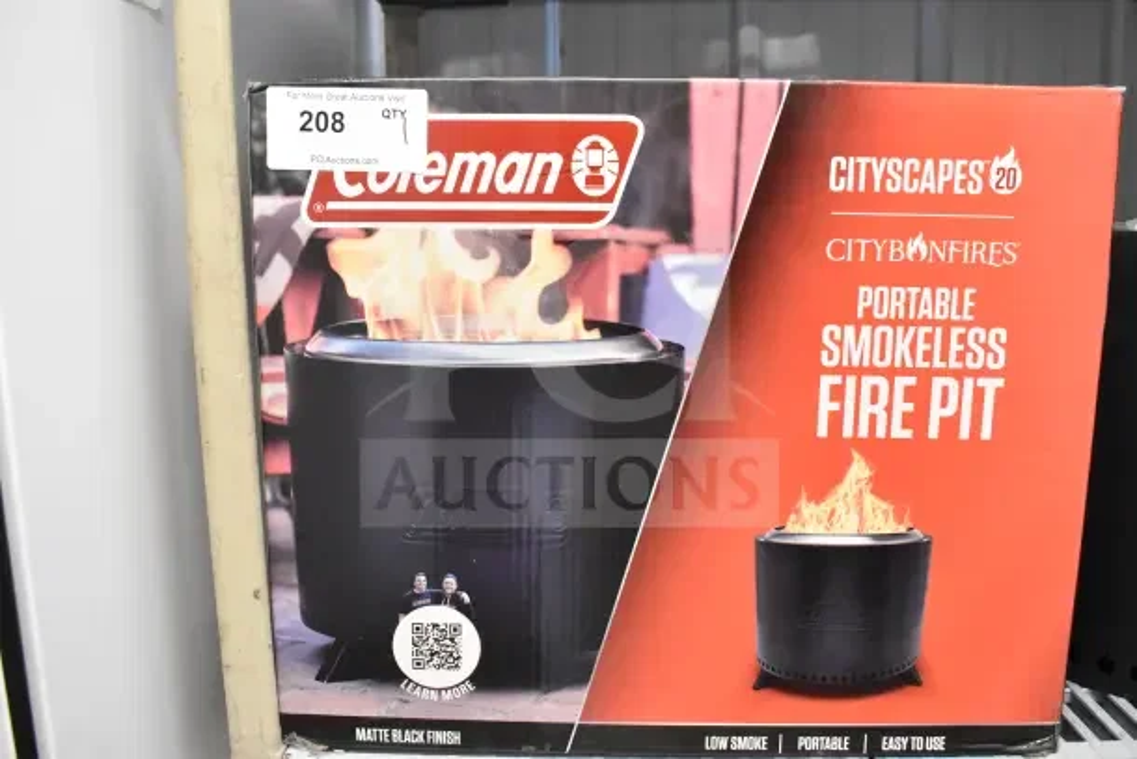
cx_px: 568
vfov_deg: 43.6
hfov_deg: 61.9
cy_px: 380
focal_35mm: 30
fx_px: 948
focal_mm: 20
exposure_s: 1/125
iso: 6400
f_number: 5.6
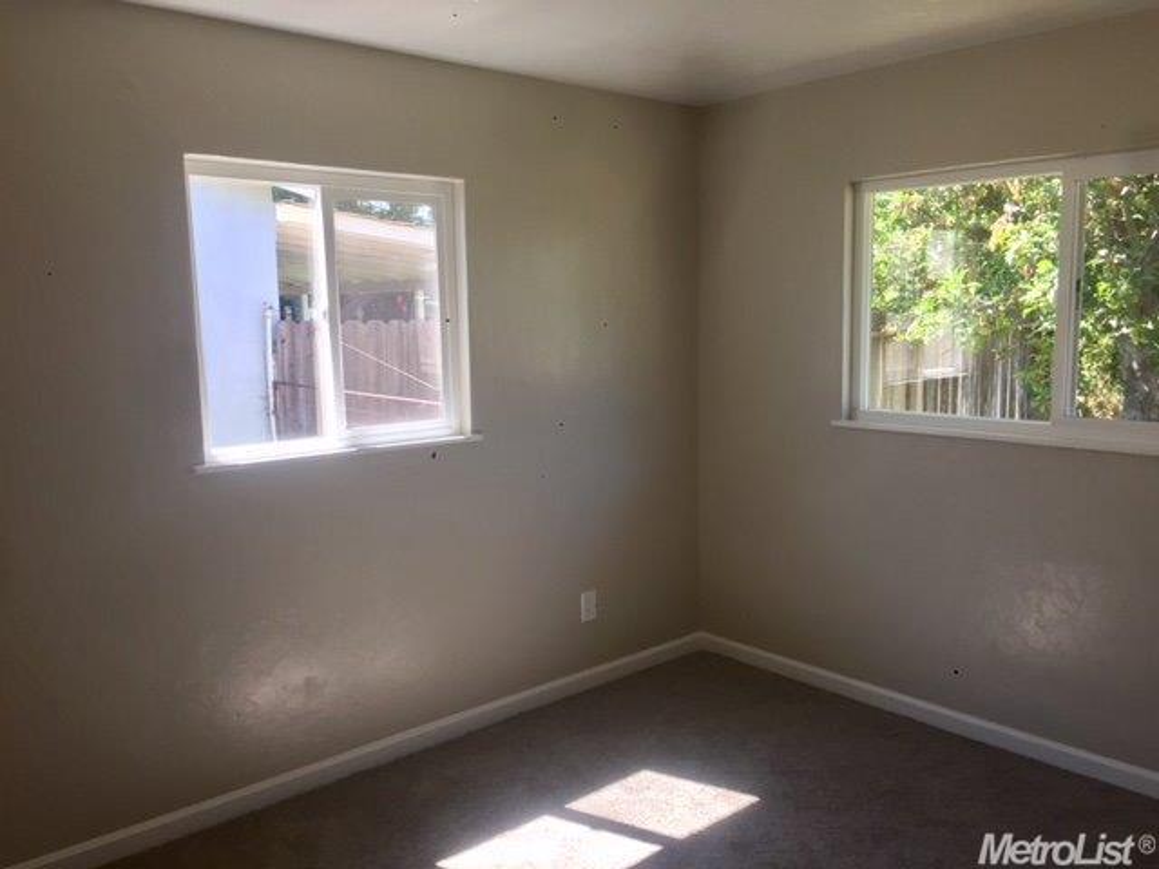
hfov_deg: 61.7
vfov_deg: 48.2
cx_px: 580
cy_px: 434
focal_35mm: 29
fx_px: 971
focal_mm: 4.15
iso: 40
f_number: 2.2
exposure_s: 1/120
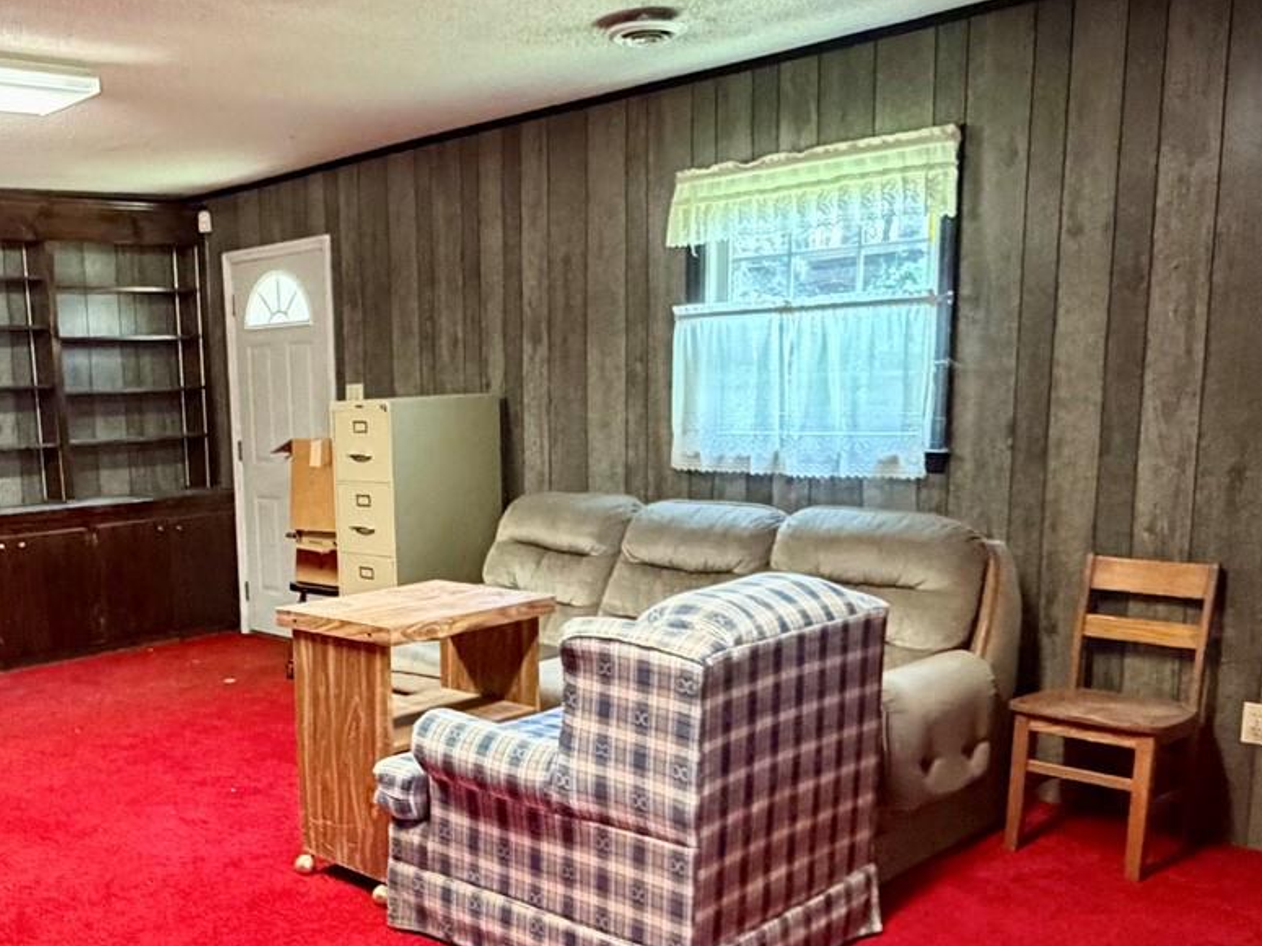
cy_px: 620
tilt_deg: -9.7
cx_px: 362
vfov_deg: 38.3
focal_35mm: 37
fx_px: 1349
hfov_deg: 48.7
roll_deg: +2.6
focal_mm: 2.22
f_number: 2.2
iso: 1000
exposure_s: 1/60
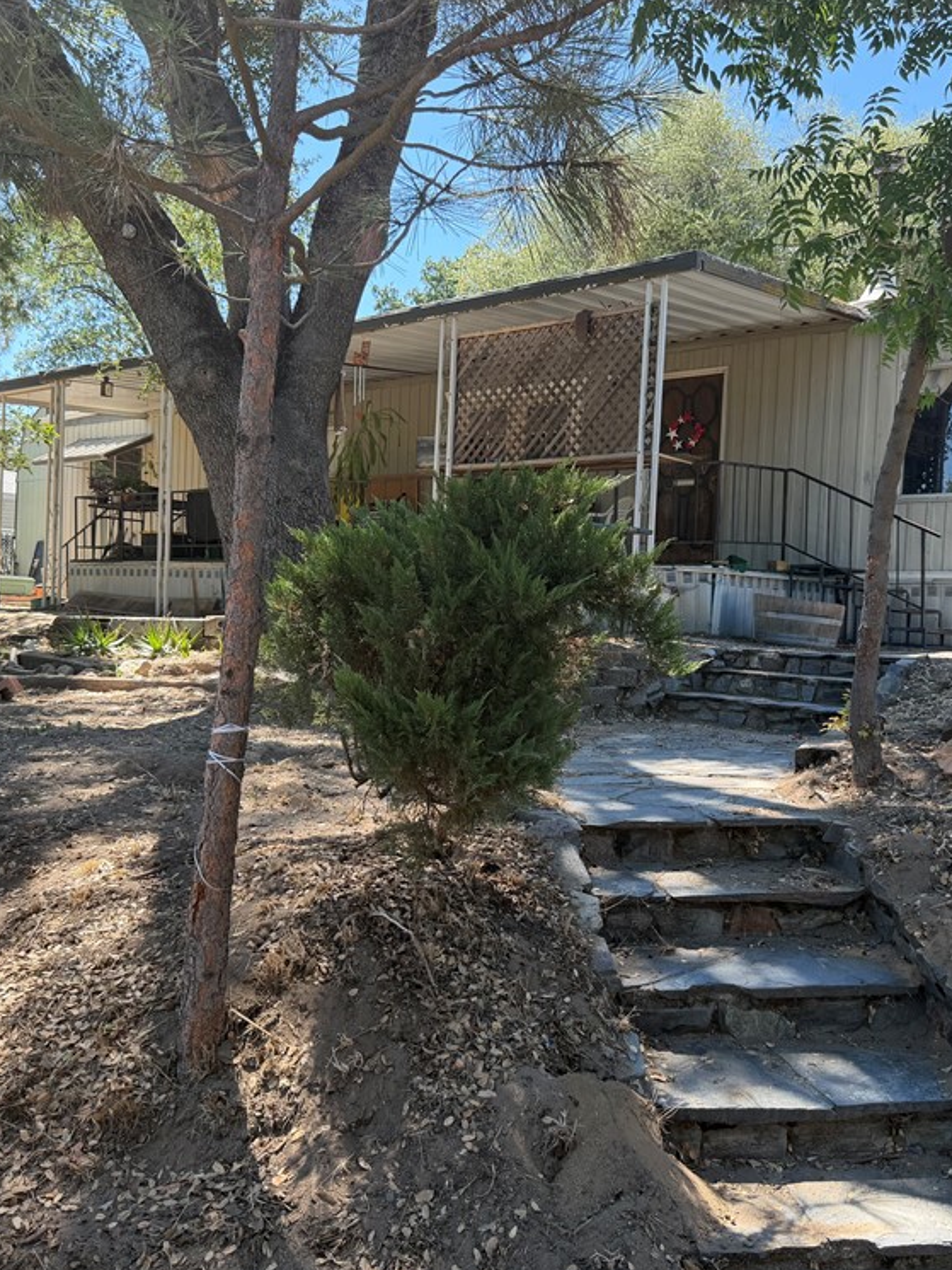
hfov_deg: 42.9
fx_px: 1210
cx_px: 526
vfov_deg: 55.3
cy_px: 638
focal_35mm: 33
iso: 100
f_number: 1.78
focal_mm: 6.76
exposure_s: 1/702
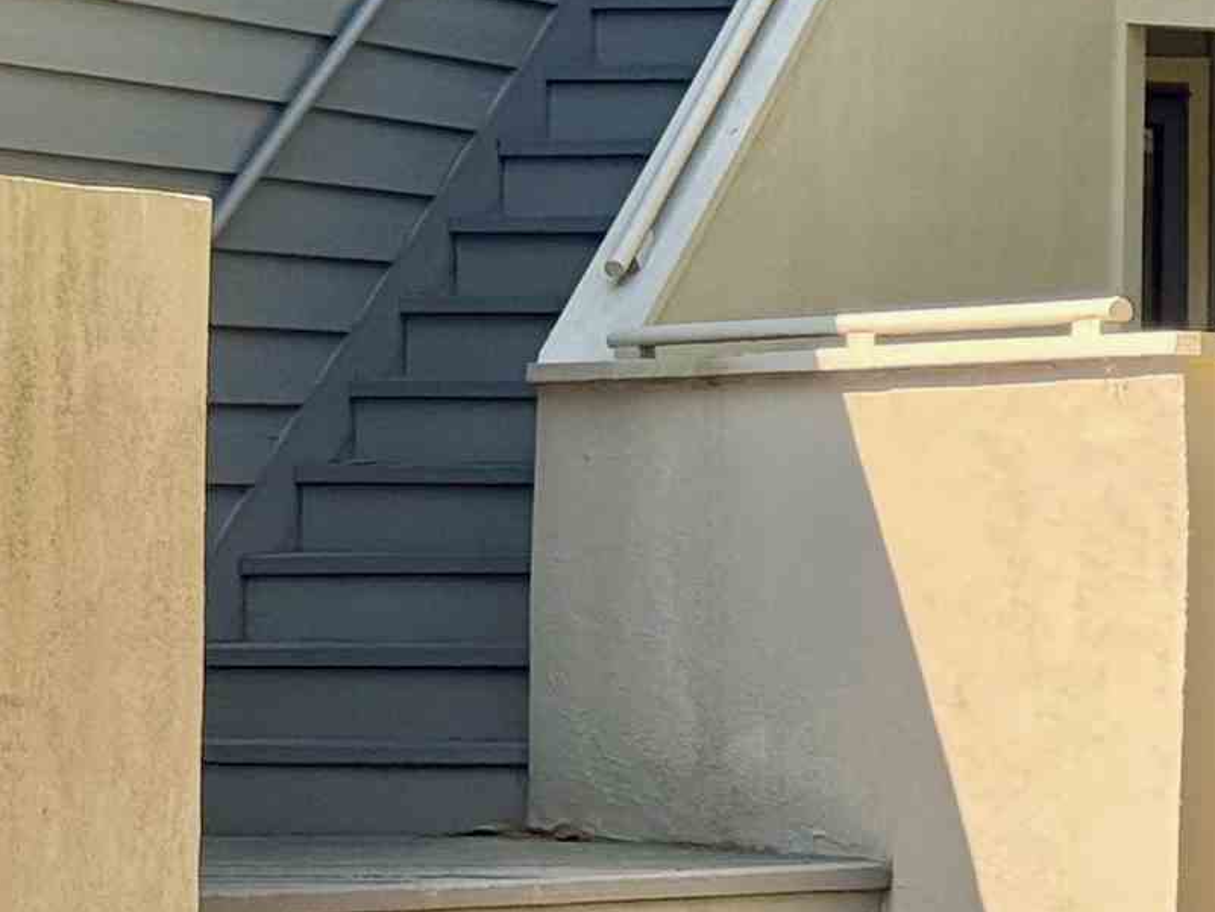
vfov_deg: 8.0
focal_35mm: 184
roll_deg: +0.0
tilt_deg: +4.2
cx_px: 2124
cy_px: 53
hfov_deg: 10.2
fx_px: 6459
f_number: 1.78
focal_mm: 6.76
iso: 100
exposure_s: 1/1513
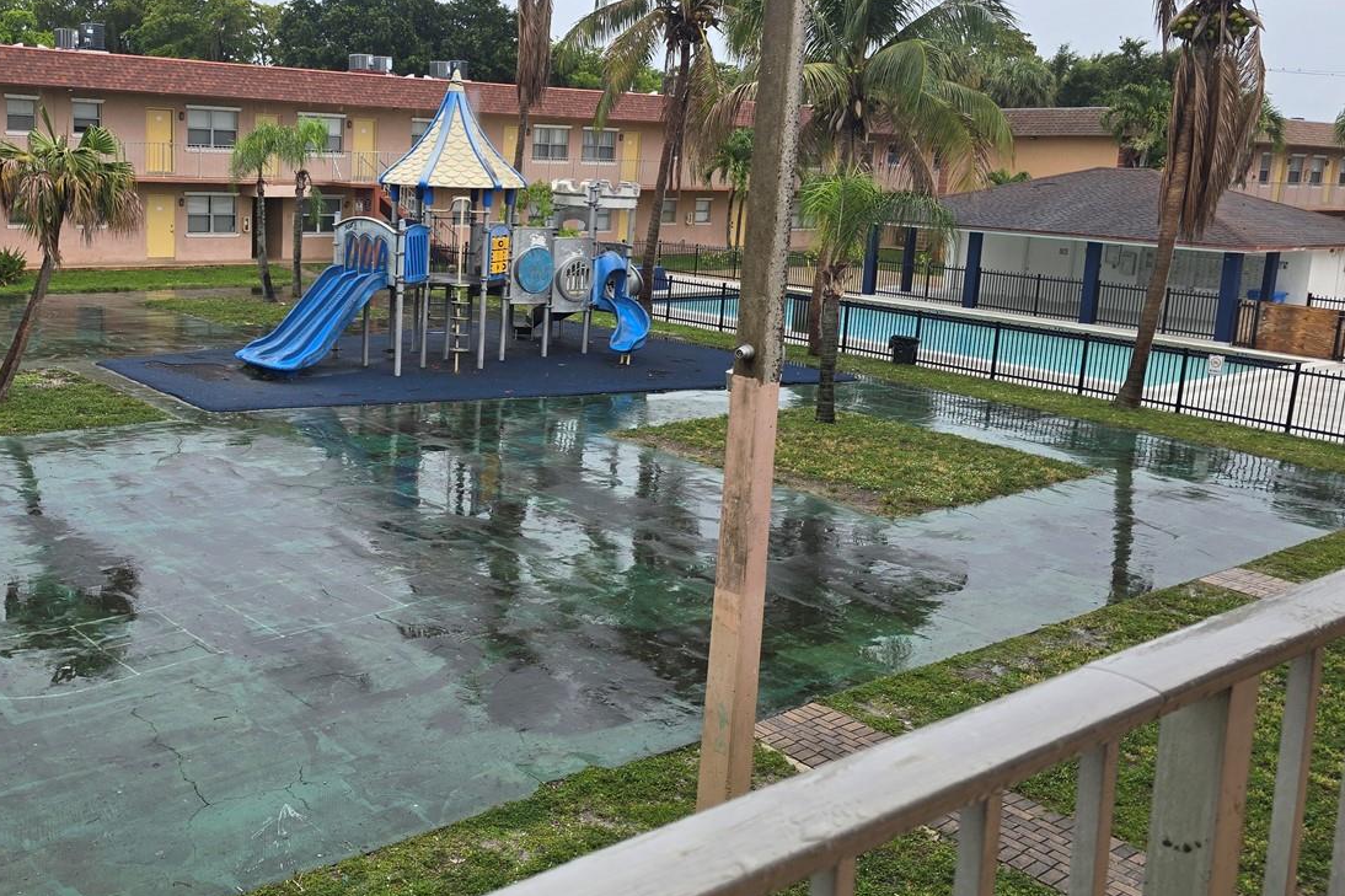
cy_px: 359
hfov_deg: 53.1
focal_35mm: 35
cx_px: 420
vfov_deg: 37.7
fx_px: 1307
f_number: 1.7
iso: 12
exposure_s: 1/233
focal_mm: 6.3
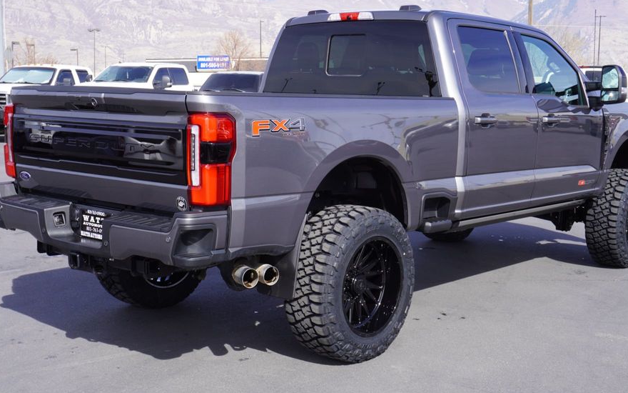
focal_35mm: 52
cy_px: 204
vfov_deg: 25.1
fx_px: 883
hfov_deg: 39.2
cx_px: 315
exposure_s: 1/100
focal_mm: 29
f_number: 9
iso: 100
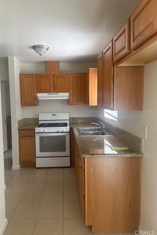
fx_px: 170
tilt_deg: -4.7
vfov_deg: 69.4
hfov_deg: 49.4
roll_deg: +1.7
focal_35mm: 26
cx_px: 68
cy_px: 114
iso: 100
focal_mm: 6.86
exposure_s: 1/166
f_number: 1.78
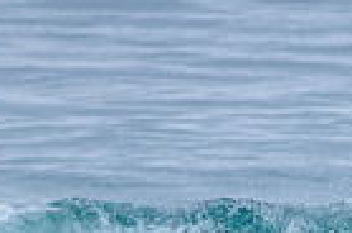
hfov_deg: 0.8
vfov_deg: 0.5
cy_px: 354
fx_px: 25032
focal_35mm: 2566
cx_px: -189
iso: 2200
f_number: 5.6
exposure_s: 1/2000
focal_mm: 500
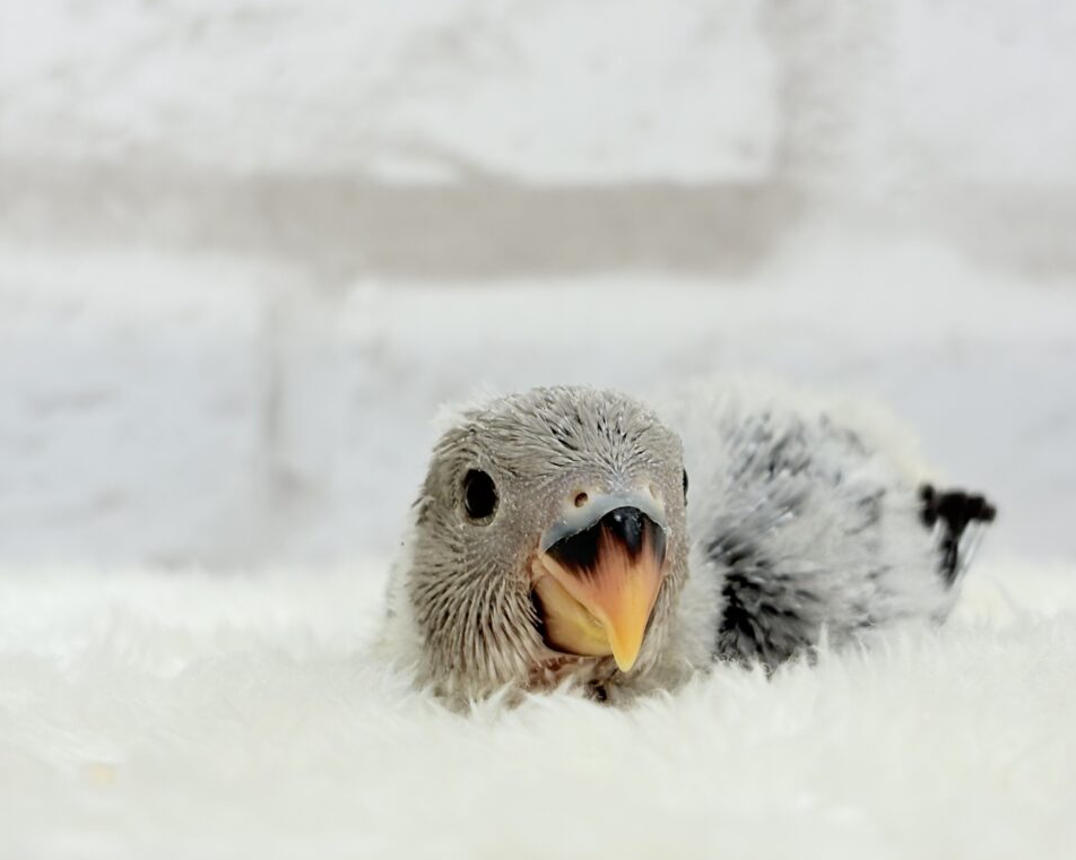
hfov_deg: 29.6
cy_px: 457
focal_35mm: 64
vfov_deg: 23.8
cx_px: 587
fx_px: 2037
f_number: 1.6
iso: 64
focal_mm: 5.96
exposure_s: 1/100
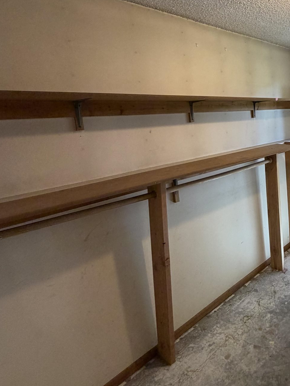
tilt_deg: -7.4
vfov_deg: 68.6
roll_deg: +5.8
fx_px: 279
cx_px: 251
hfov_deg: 49.9
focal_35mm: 25
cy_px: 151
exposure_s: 1/60
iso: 200
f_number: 2.2
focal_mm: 2.22
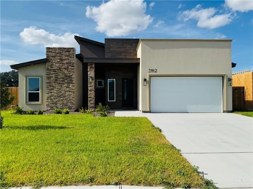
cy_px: 94
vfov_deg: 56.8
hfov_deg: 71.6
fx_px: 175
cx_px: 126
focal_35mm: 24
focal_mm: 6.76
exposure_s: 1/6410
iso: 80
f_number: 1.78
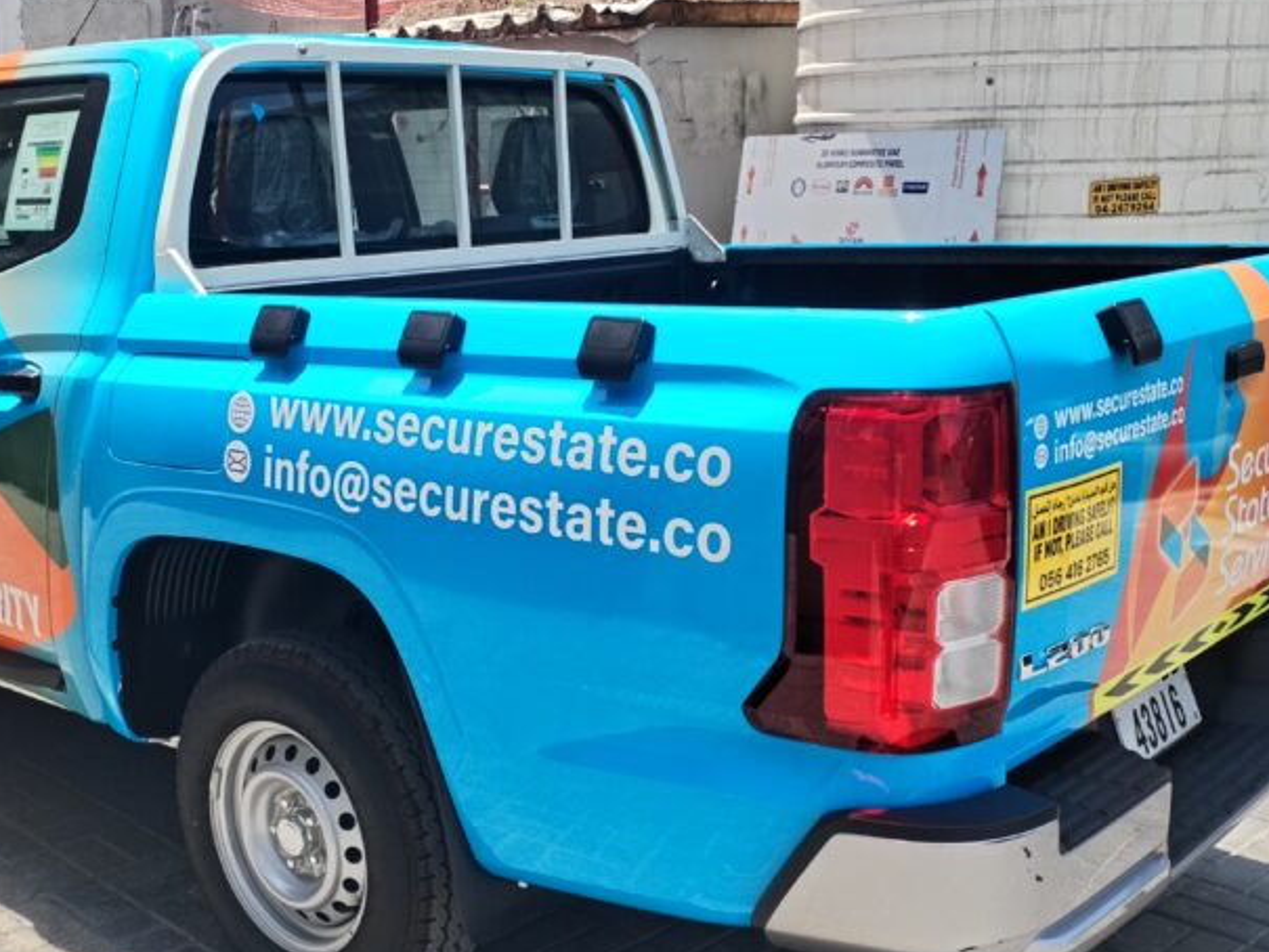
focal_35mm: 44
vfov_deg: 32.8
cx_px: 537
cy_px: 541
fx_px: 1613
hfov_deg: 42.8
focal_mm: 4.75
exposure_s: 1/630
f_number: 1.8
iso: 100
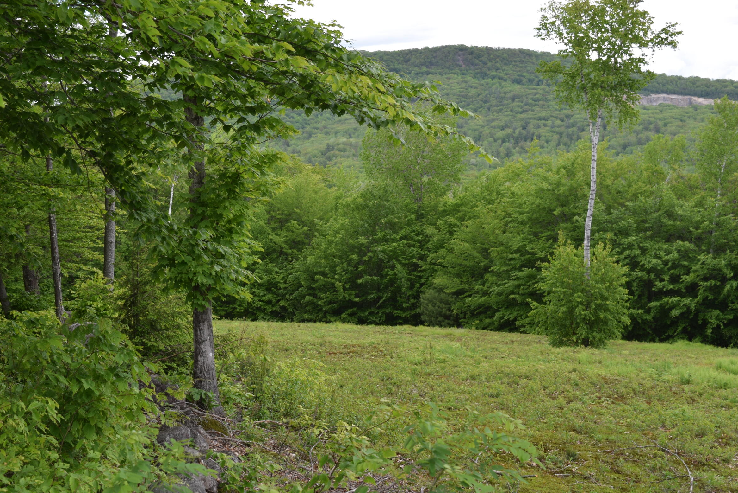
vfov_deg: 25.1
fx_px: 1107
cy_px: 249
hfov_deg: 36.7
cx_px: 280
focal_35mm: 54
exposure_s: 1/160
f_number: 6.3
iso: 100
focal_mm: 28
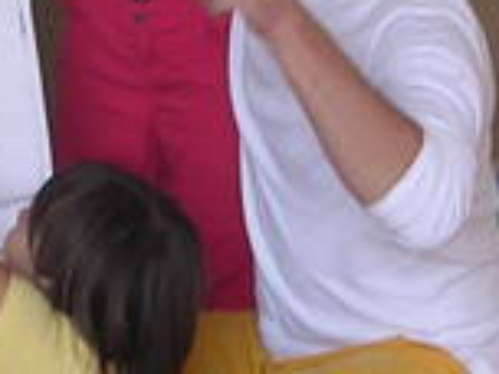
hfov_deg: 9.9
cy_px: 20
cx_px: 240
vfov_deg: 7.4
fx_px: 2883
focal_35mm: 200
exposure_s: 1/41.1
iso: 100
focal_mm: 5.8
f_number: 2.8
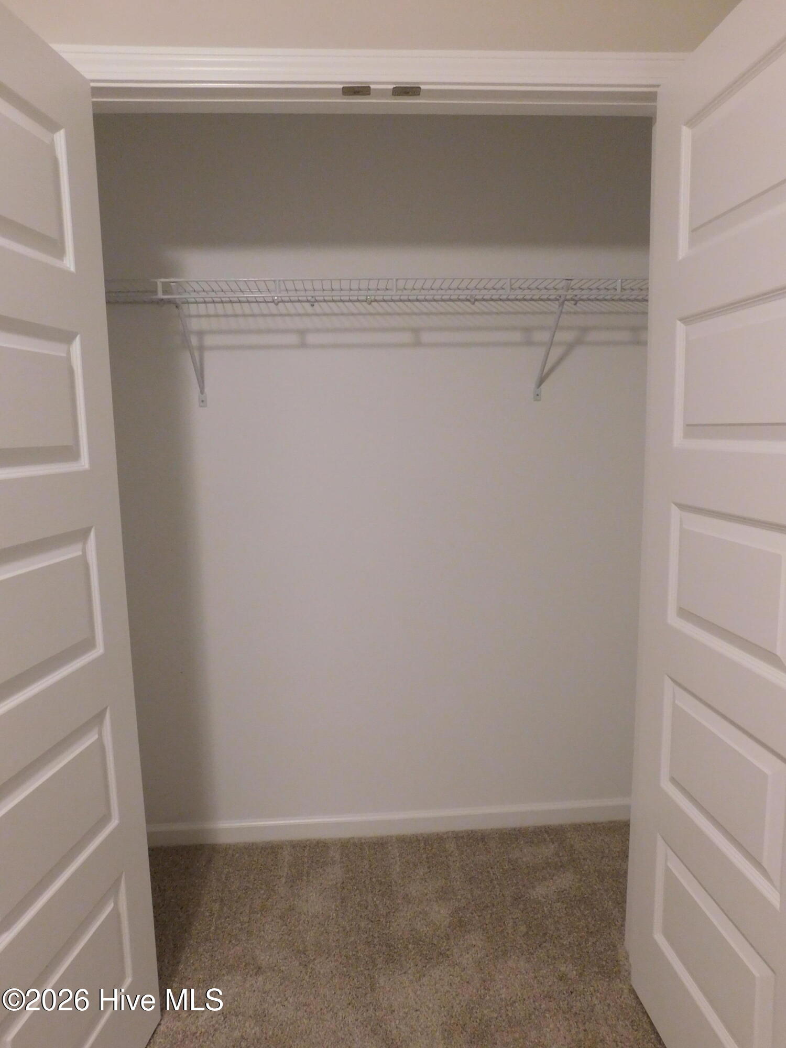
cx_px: 393
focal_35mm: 23
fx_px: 696
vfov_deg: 73.9
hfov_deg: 58.9
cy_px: 524
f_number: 3
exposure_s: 1/30
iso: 400
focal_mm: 4
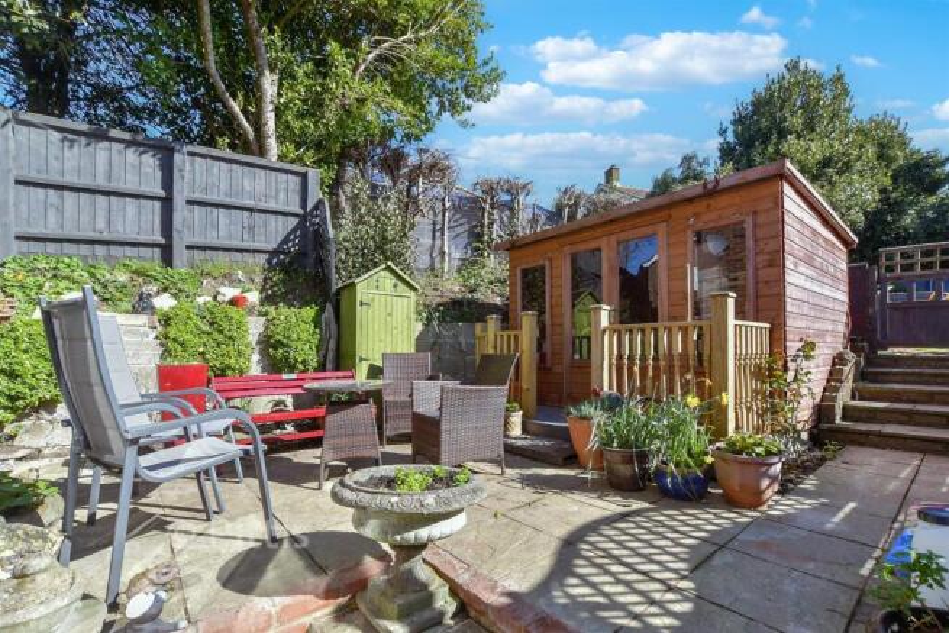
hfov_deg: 100.4
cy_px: 316
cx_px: 474
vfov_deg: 77.4
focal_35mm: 15
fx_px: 395
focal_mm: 10
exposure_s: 1/160
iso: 160
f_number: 8
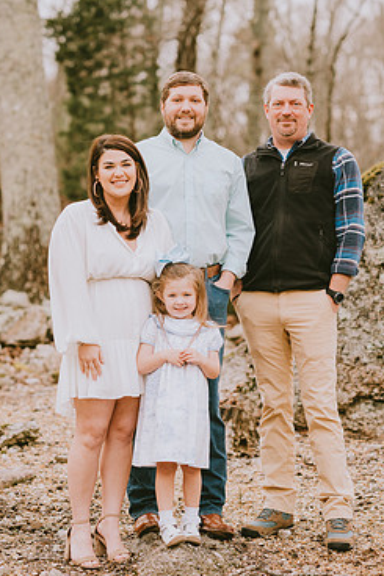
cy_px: 235
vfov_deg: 19.6
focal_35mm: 104
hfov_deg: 13.2
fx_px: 1665
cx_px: 190
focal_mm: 85
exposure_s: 1/400
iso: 400
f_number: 2.5
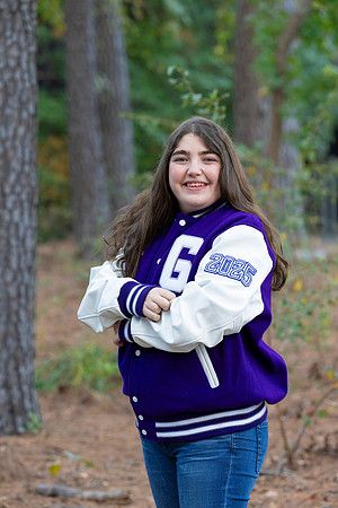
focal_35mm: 135
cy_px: 254
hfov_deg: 10.2
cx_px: 169
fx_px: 1901
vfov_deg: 15.2
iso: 800
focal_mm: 135
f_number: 5
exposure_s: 1/80
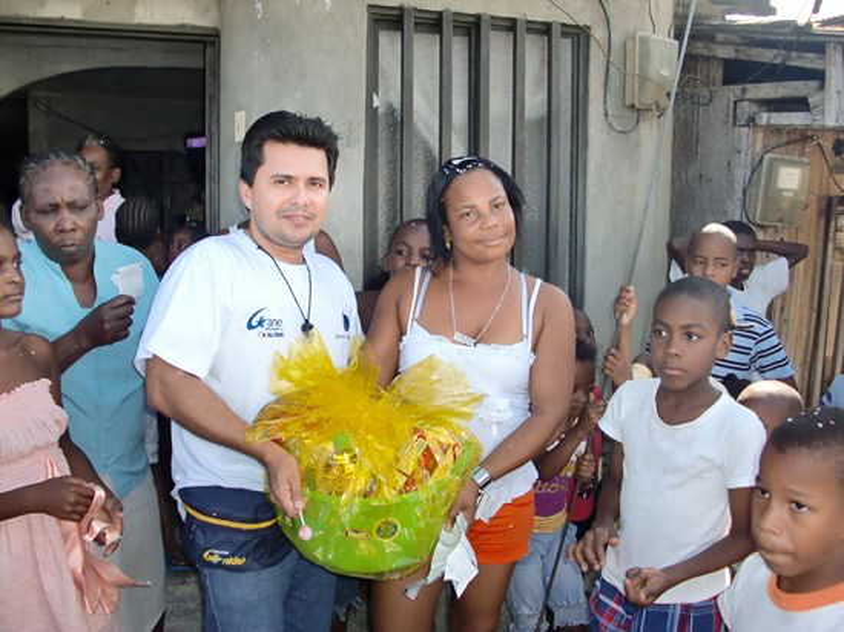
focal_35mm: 36
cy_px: 316
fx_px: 877
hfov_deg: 51.4
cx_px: 422
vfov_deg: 39.6
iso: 64
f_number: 2.8
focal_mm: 6.3
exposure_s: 1/250
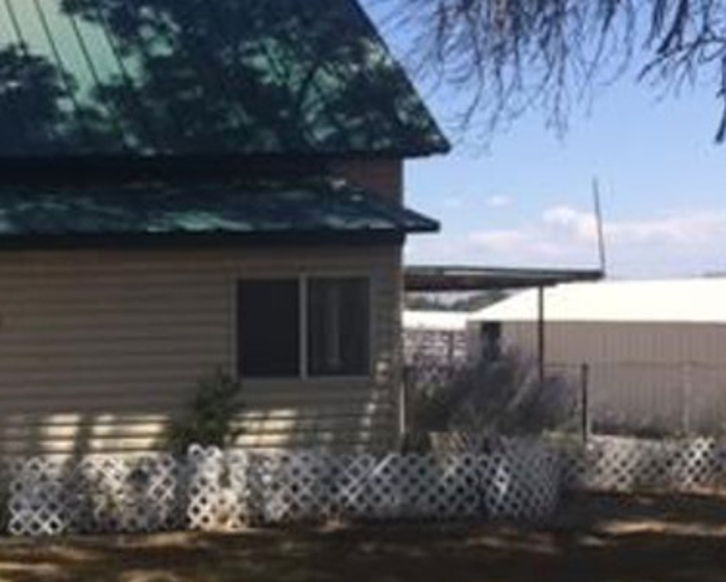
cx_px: -174
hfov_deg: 22.5
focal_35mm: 77
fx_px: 1655
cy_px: 383
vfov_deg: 19.9
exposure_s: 1/1464
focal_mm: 4.15
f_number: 2.2
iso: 32
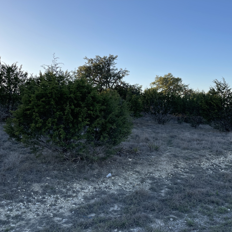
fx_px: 235
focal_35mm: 31
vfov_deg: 52.5
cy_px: 117
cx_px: 142
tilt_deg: -2.7
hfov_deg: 52.1
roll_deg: +1.9
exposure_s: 1/1403
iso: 32
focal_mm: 5.1
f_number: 1.6
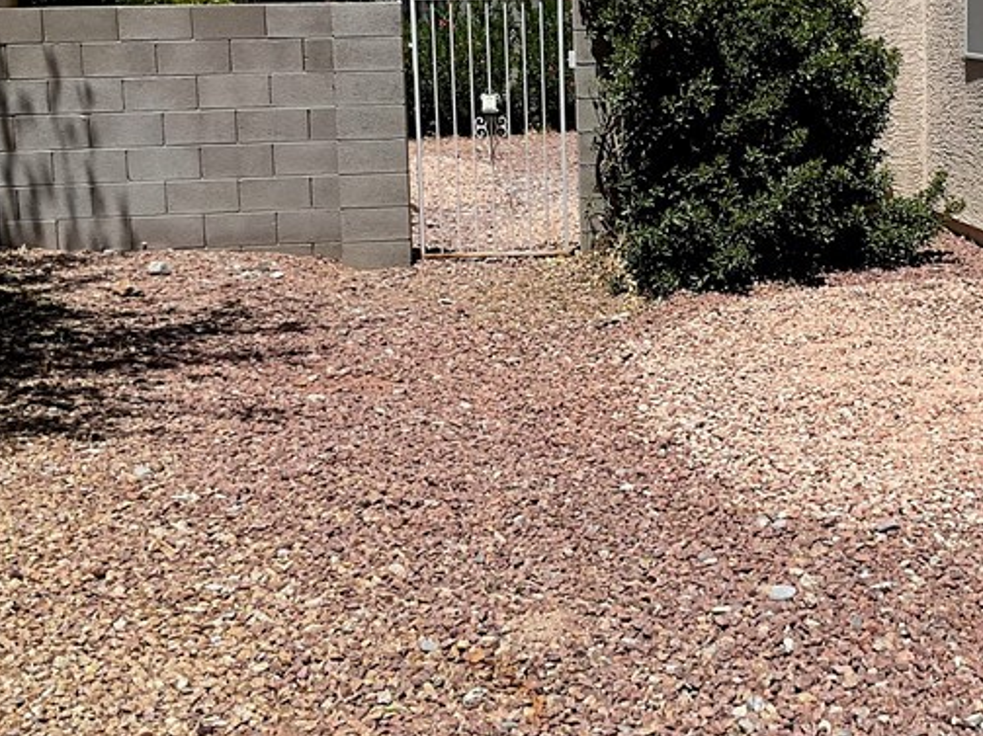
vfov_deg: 24.5
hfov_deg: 32.2
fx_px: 1675
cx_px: 705
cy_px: 187
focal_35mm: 59
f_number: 1.8
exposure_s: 1/2959
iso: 16
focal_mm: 3
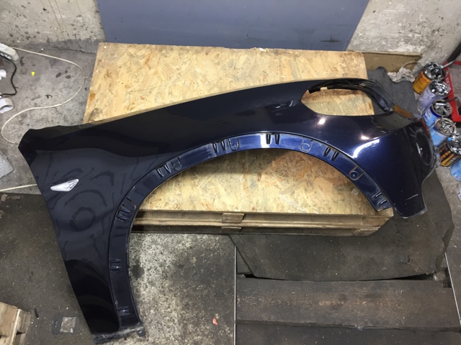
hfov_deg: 61.7
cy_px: 172
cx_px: 230
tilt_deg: -61.0
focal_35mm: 29
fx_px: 386
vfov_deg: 48.2
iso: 100
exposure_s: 1/33
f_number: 2.2
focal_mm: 4.15
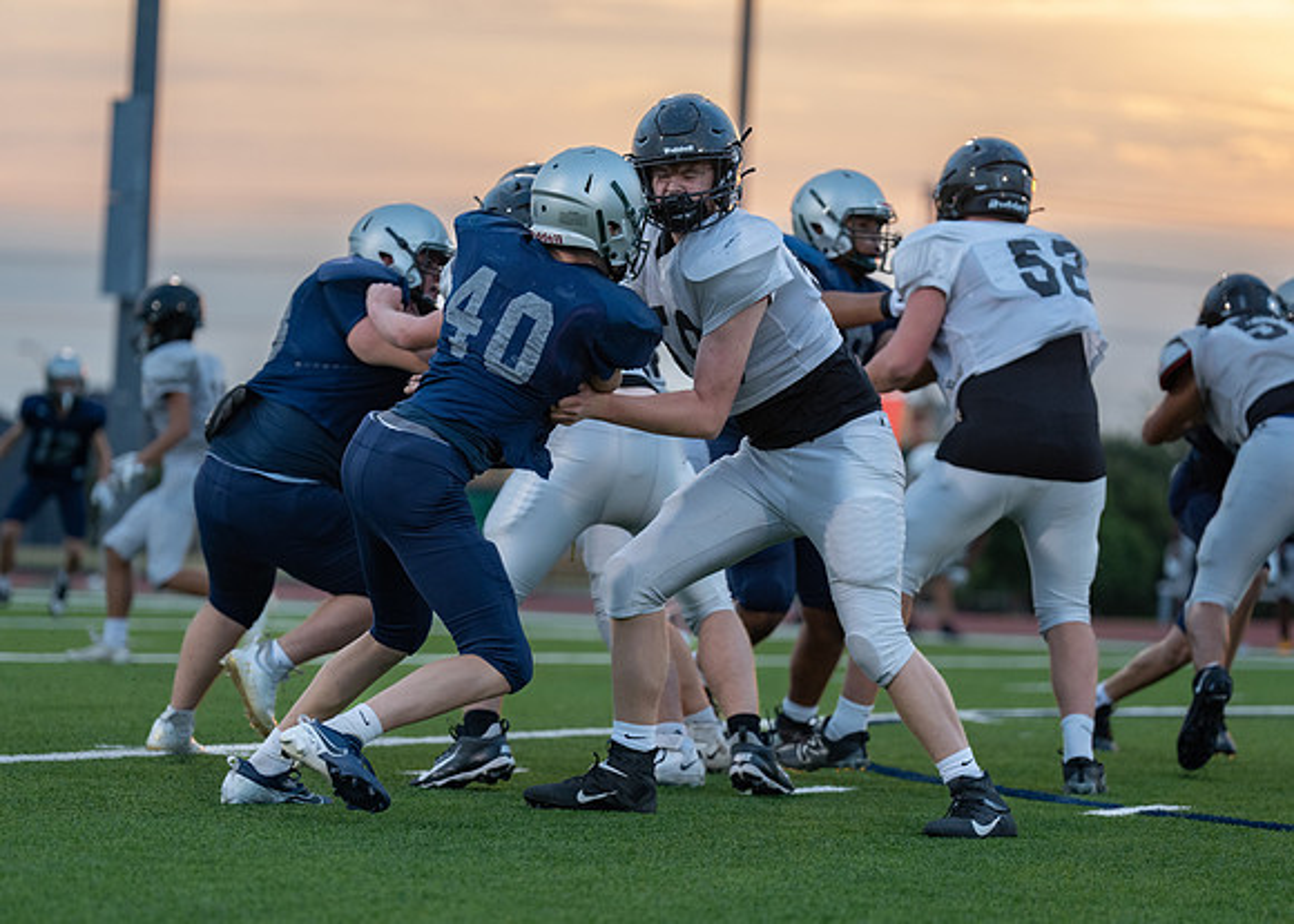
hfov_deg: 11.5
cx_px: 570
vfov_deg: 8.3
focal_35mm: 174
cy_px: 502
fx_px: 6400
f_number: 2.8
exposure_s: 1/1250
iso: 1250
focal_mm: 152
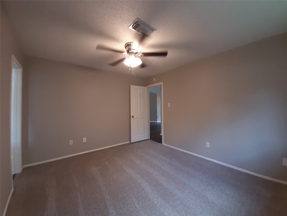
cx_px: 144
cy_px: 108
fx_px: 108
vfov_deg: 89.9
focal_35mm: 13
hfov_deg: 106.2
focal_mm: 1.42
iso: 160
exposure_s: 1/40
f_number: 2.2
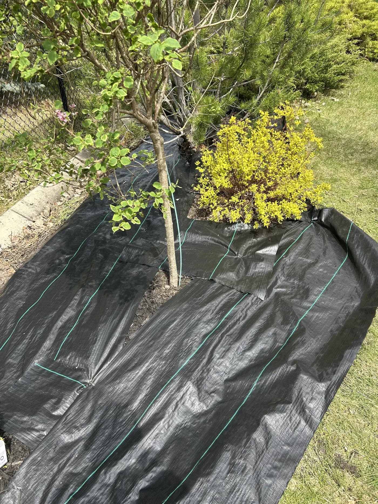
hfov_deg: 53.1
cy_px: 252
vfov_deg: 67.3
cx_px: 189
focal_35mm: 26
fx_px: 379
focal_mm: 5.7
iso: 50
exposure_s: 1/924
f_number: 1.5
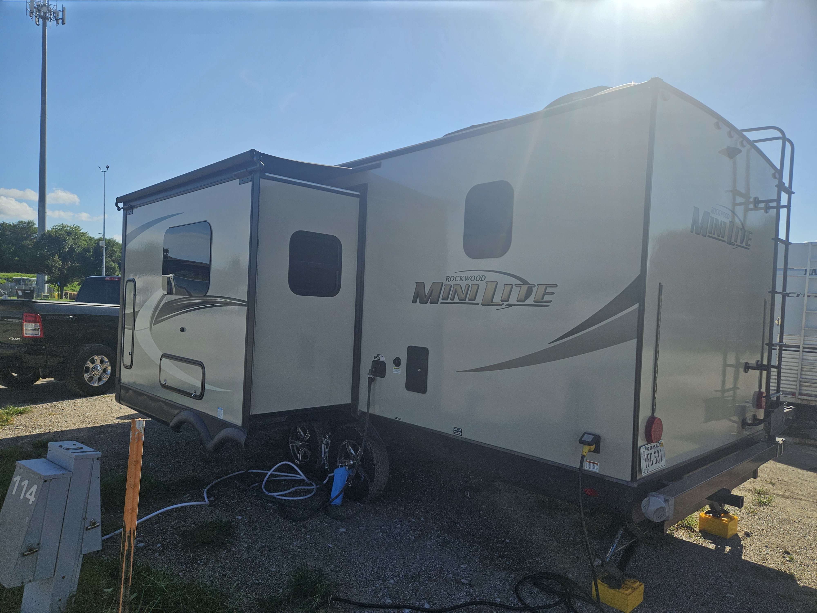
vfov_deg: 58.9
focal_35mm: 23
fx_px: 543
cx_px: 408
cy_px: 306
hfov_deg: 73.9
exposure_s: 1/3084
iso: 25
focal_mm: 5.4
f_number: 1.8
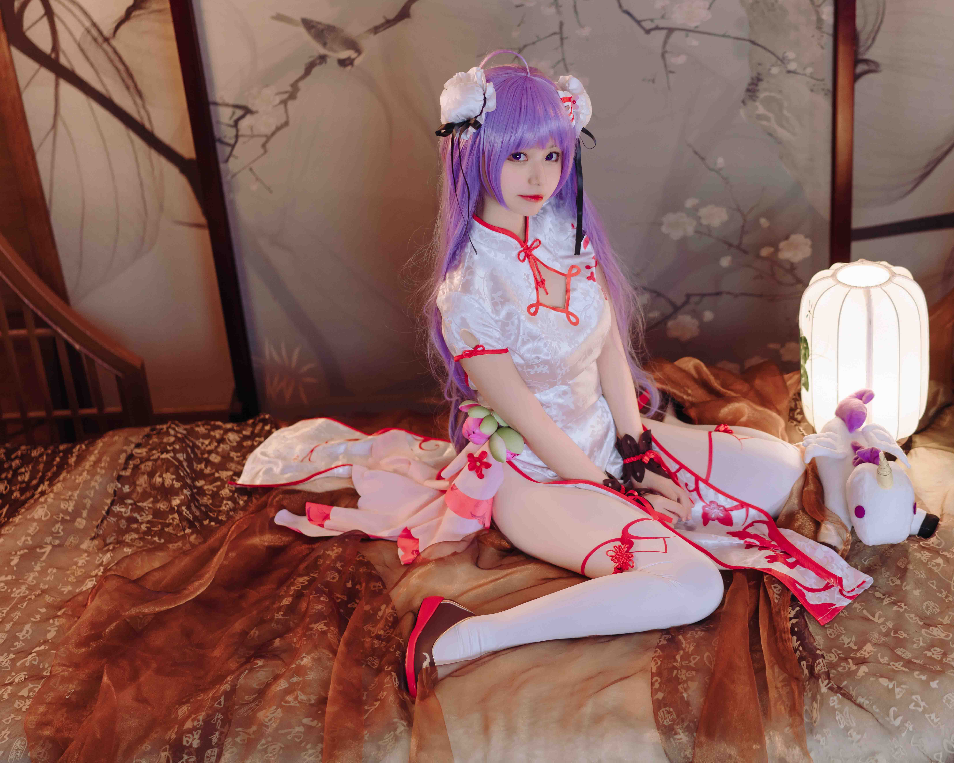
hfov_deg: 30.5
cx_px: 529
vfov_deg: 24.6
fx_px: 1751
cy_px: 382
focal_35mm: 62
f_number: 2.2
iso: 400
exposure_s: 1/60
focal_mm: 55
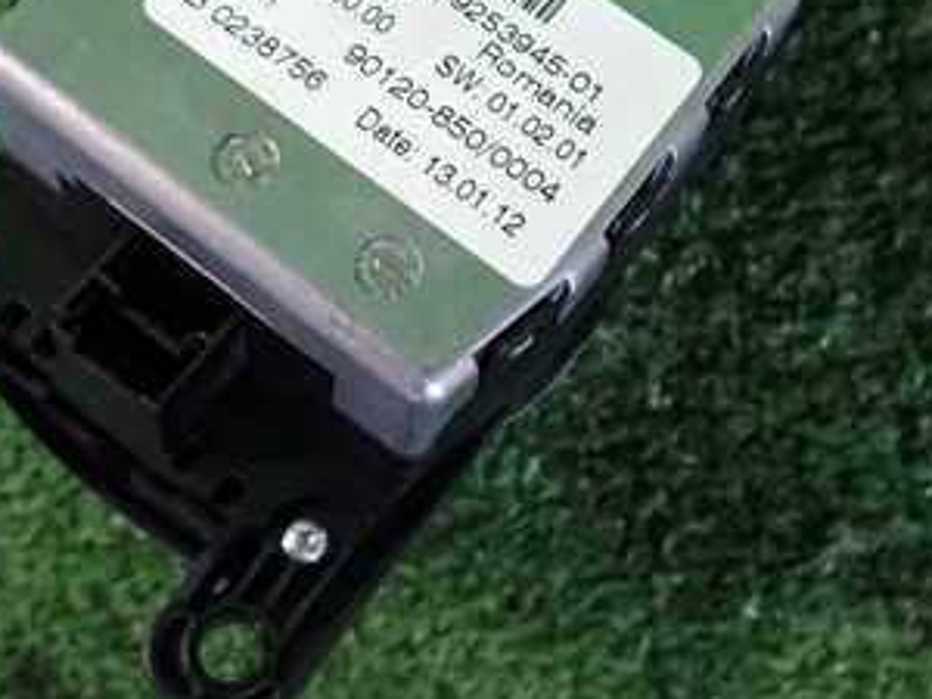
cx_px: 441
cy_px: 183
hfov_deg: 38.2
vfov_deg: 28.7
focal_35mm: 50
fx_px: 1346
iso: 200
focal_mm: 4.5
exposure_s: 1/30
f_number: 2
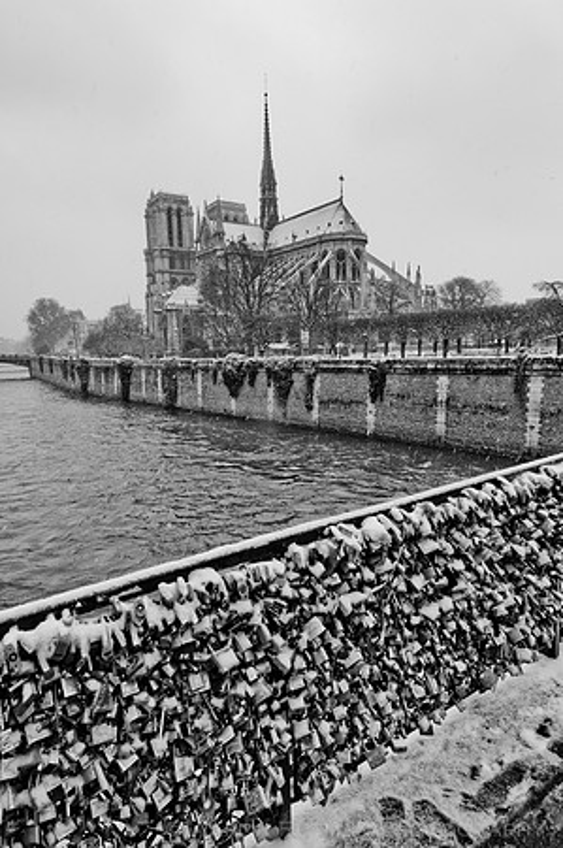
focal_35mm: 22
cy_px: 424
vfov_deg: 77.4
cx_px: 282
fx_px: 529
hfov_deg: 56.0
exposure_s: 1/125
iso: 200
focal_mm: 15
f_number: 11
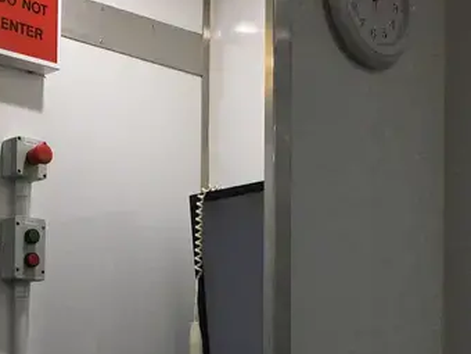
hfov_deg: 24.7
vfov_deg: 18.2
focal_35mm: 79
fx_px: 1075
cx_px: 204
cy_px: 357
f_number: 2.2
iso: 40
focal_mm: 4.15
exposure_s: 1/33
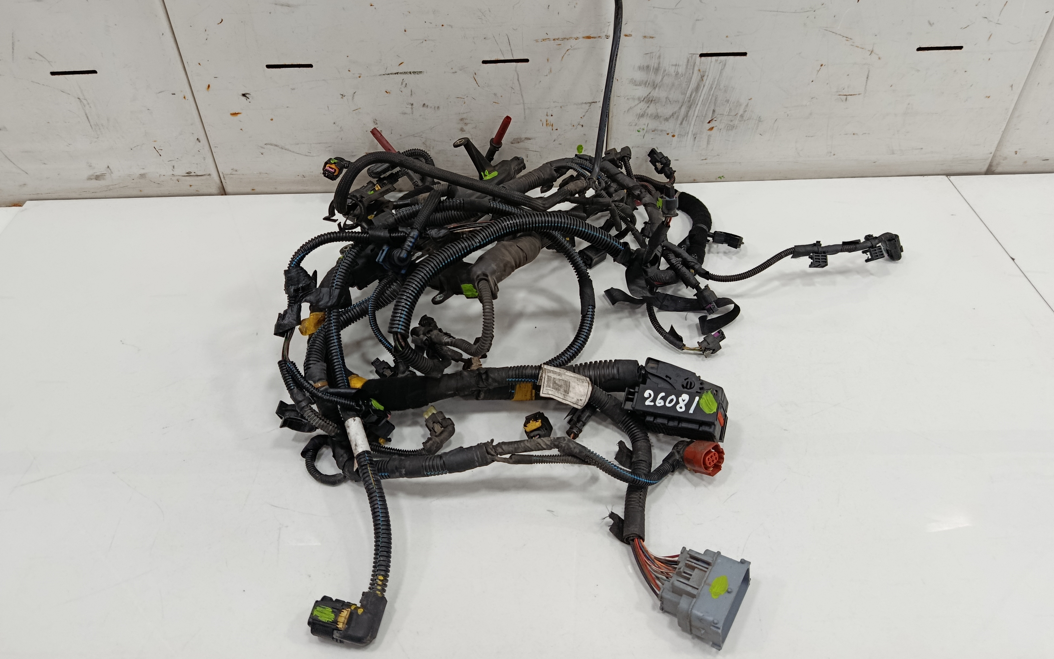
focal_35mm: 26
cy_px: 257
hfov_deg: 70.4
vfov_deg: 47.3
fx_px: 747
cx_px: 517
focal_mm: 5.24
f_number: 1.7
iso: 980
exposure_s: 1/100
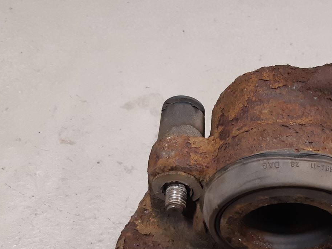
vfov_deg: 24.4
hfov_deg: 32.3
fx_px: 556
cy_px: 229
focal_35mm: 58
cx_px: 267
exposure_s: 1/50
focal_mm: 3.93
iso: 160
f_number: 1.7
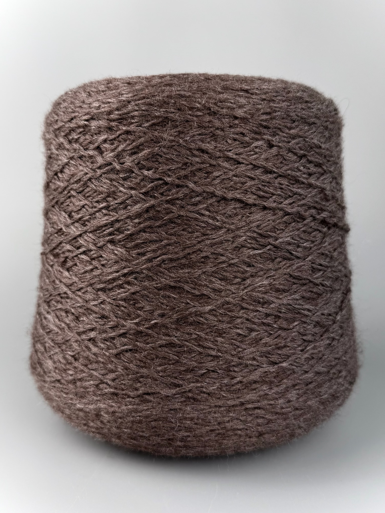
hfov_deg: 56.8
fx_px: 356
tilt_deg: -8.2
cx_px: 192
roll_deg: -0.1
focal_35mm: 24
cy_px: 256
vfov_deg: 71.6
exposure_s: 1/397
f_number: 1.78
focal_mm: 6.76
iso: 80
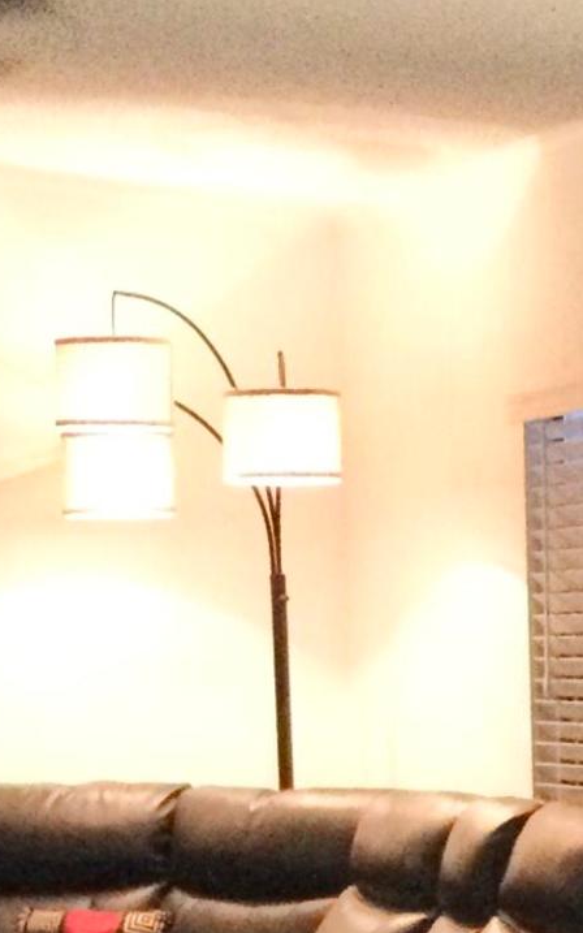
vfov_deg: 15.5
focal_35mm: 132
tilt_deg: -5.0
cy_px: 925
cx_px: 337
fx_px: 3356
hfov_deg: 9.9
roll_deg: -0.5
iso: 320
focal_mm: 3.3
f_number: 2.4
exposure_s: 1/15
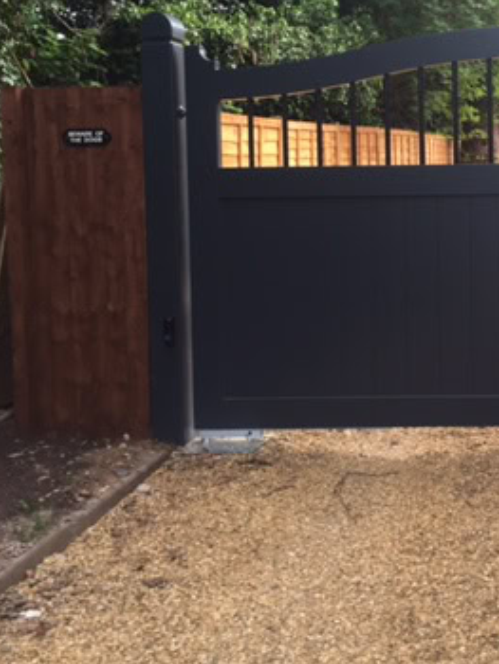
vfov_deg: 35.8
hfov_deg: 25.5
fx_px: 1017
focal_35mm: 53
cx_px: 552
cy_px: 226
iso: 32
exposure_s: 1/159
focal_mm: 4.2
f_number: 2.2
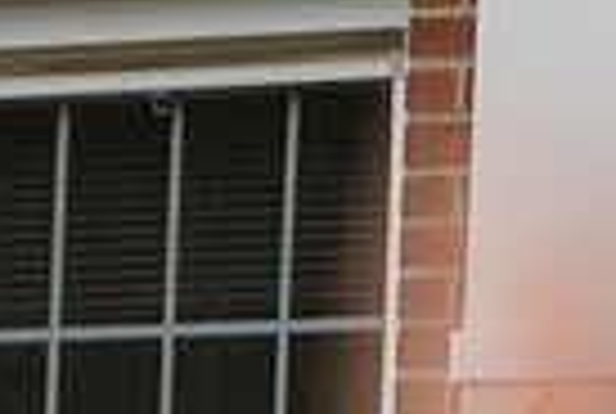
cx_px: -373
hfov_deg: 2.4
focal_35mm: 844
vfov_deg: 1.6
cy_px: 578
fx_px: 14473
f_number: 3.2
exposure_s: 1/200
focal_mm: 200
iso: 200
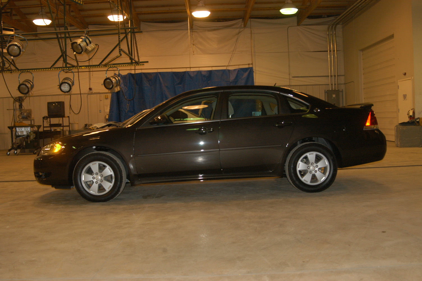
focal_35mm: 36
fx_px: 422
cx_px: 211
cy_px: 140
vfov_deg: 36.8
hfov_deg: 53.2
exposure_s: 1/60
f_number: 4.5
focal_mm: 24
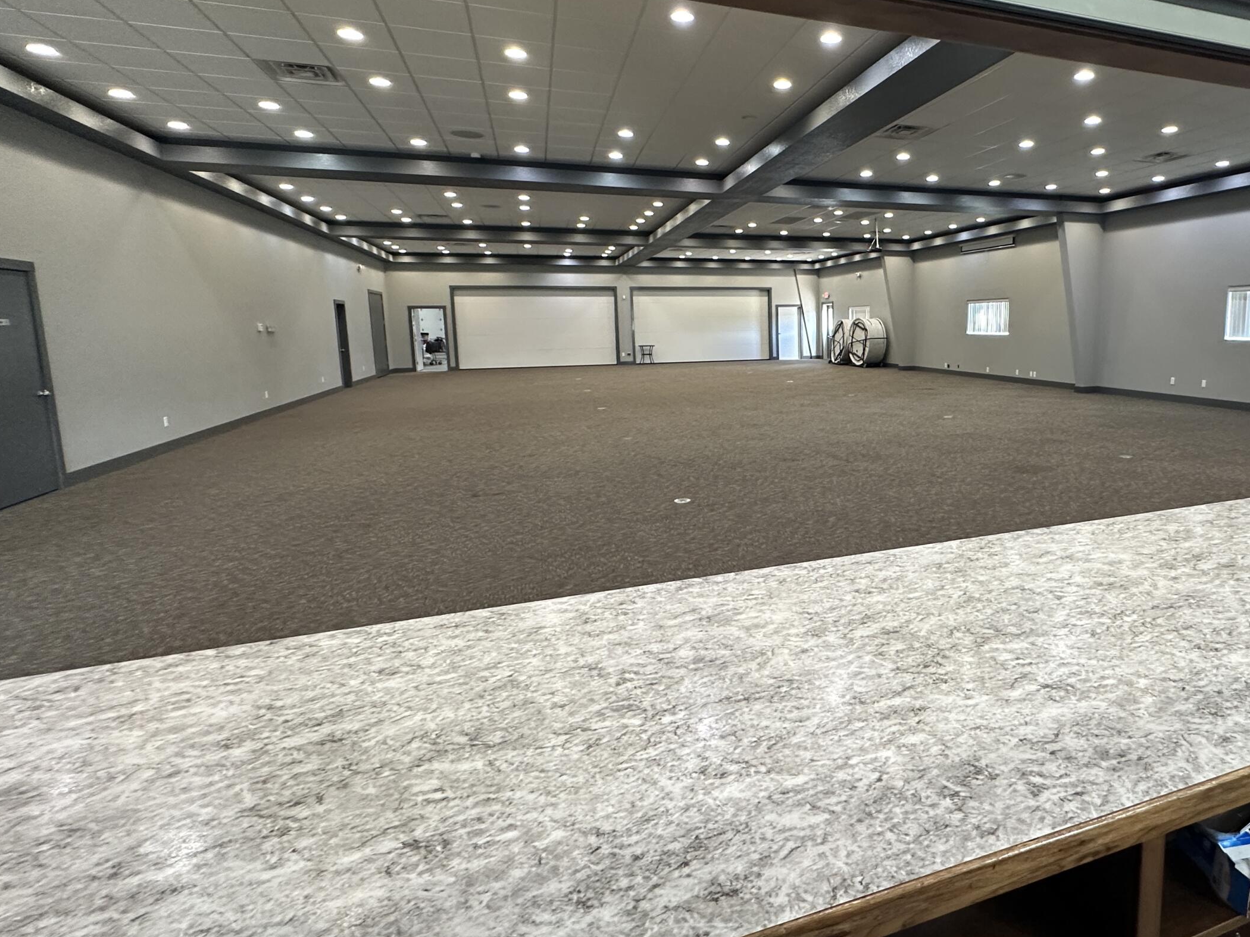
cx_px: 820
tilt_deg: -6.0
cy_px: 414
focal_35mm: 20
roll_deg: +0.0
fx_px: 722
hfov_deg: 79.4
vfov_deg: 65.8
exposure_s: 1/60
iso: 250
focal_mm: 2.22
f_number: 2.2
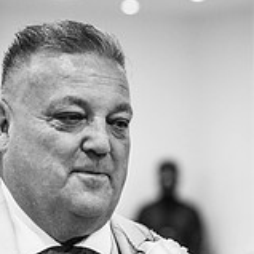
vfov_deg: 6.6
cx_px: 219
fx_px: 2192
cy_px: 302
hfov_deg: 6.6
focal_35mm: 264
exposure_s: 1/200
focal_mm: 85
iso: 360
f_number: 3.2
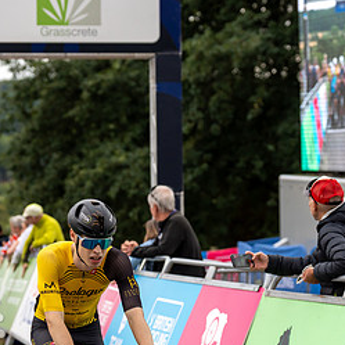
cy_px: 265
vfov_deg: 10.3
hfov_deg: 10.3
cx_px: 90
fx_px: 1917
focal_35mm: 170
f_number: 3.5
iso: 640
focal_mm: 86
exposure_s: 1/1000
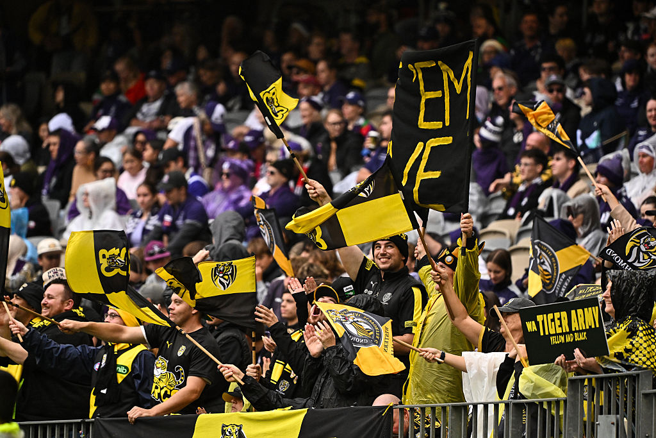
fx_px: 8018
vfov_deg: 3.1
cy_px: 219
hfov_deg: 4.7
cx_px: 328
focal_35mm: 440
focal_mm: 440
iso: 2500
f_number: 5.6
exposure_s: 1/2000
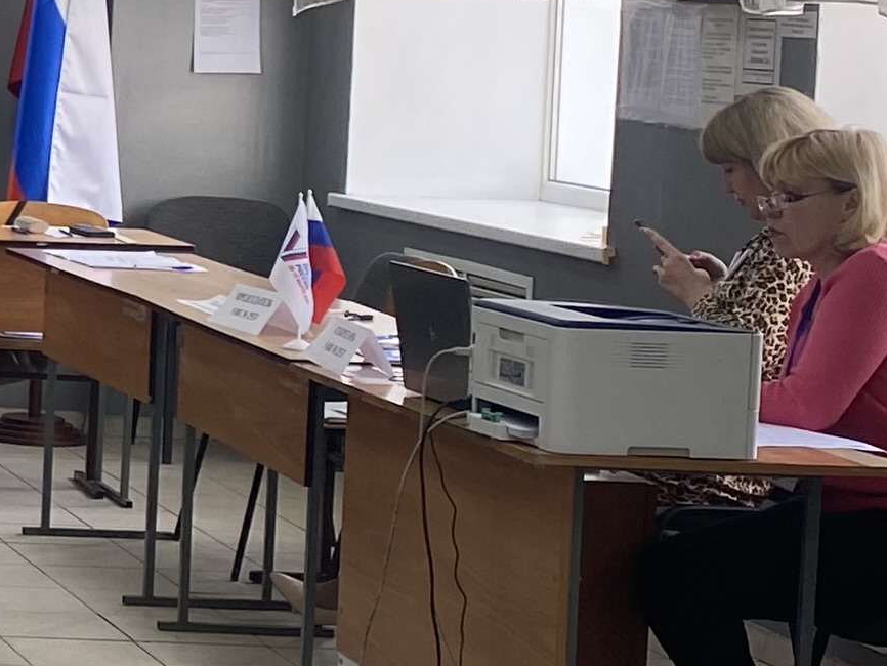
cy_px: 109
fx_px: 3101
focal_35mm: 121
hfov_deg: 14.1
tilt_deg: -3.3
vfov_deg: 12.2
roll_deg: -1.9
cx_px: -782
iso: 40
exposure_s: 1/122
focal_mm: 4.25
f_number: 1.8
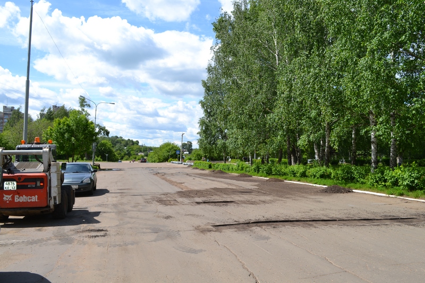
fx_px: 389
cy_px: 142
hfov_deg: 57.2
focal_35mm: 33
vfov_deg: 40.0
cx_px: 212
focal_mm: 22
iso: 100
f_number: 8
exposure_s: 1/200
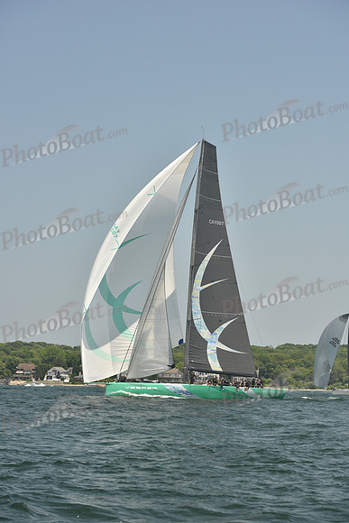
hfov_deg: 14.9
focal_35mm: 92
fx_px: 1337
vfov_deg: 22.1
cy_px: 262
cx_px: 174
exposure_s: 1/640
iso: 250
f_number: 6.3
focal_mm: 92
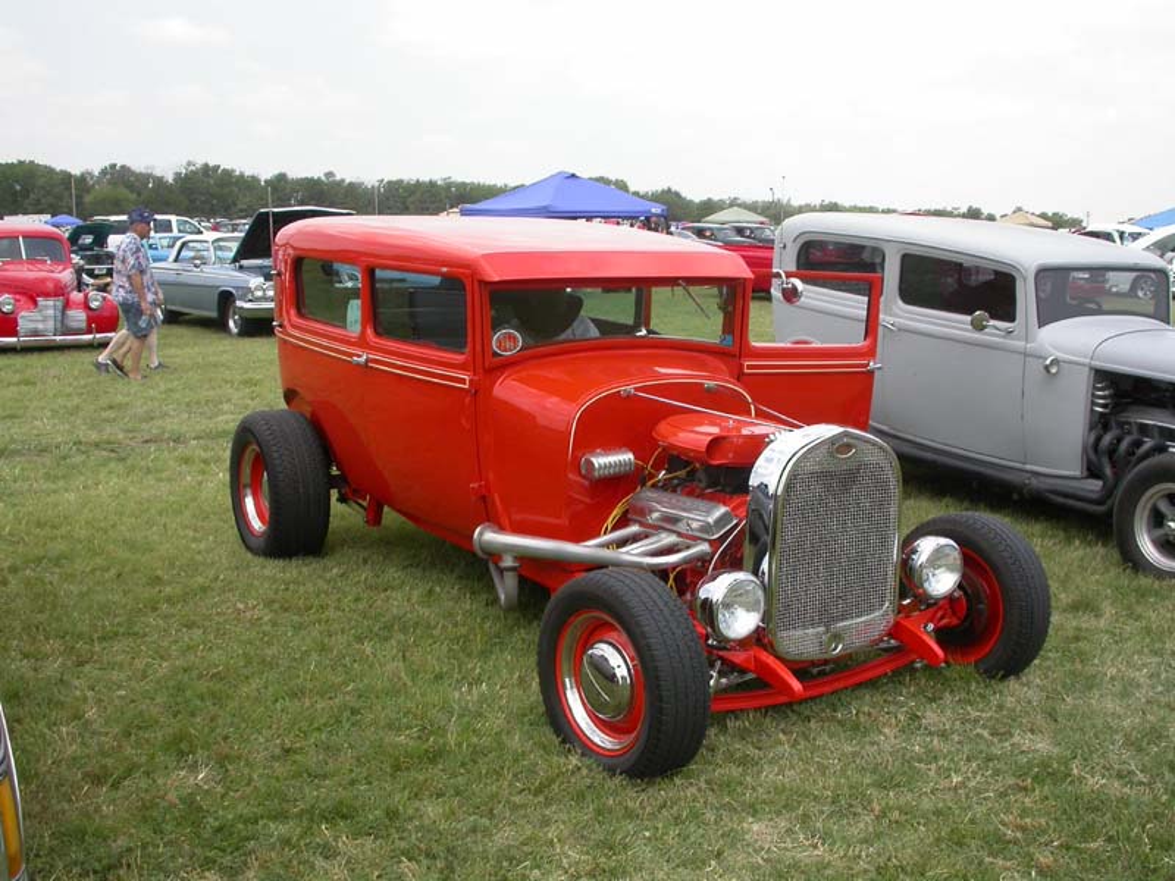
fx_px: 1290
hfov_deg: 49.0
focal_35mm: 38
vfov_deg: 37.7
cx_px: 588
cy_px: 440
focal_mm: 7.85
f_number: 6
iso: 100
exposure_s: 1/264
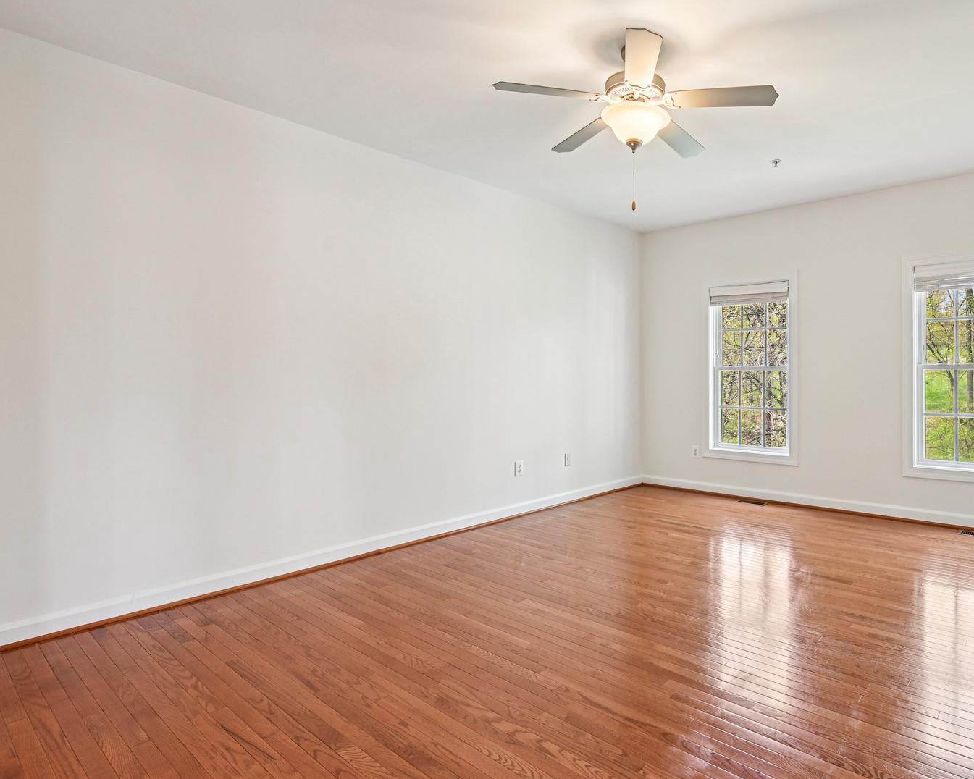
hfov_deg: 78.6
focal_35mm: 20
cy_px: 368
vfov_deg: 68.0
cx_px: 621
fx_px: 577
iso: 320
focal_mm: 14
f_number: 8
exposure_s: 1/15
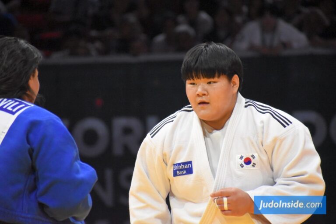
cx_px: 168
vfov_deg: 3.4
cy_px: 112
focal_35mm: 405
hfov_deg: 5.1
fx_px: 3780
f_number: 7.1
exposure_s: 1/640
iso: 6400
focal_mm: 270
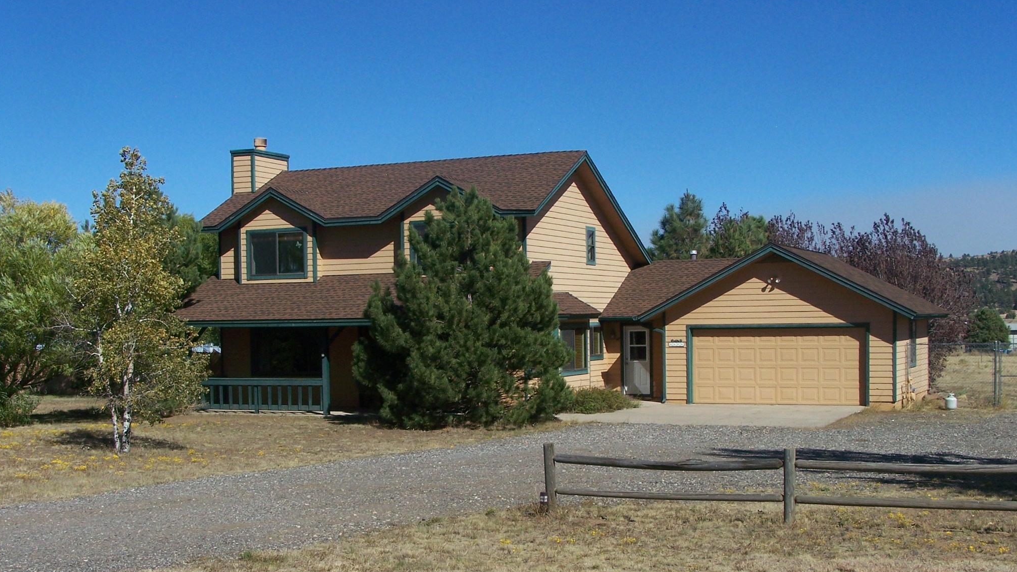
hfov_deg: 39.2
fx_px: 1429
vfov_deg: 22.6
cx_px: 512
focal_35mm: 53
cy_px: 369
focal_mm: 8
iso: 80
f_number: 4
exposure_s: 1/800
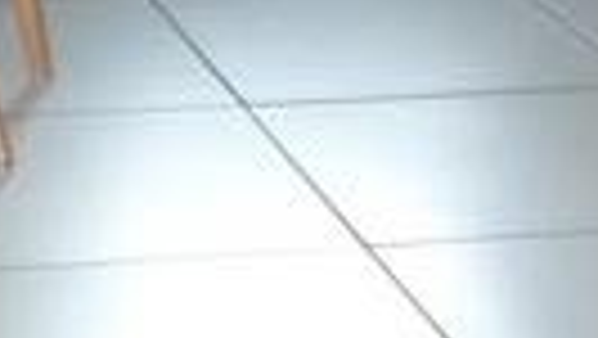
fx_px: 3443
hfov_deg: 9.8
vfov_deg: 5.5
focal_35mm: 217
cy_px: -388
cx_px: -72
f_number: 2.8
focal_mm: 5.5
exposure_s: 1/30
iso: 200
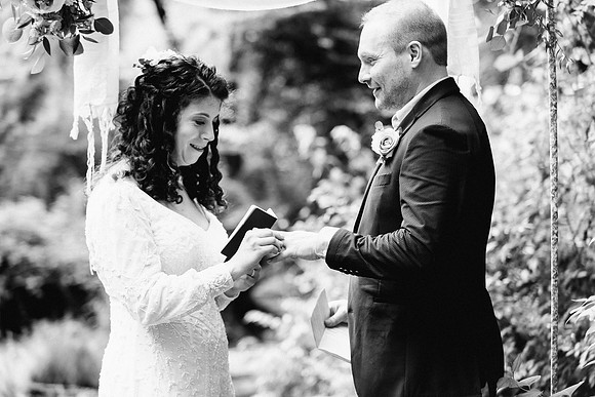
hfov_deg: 21.2
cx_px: 298
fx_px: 1593
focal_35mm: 96
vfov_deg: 14.2
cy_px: 198
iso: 500
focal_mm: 95
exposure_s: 1/320
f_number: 3.2
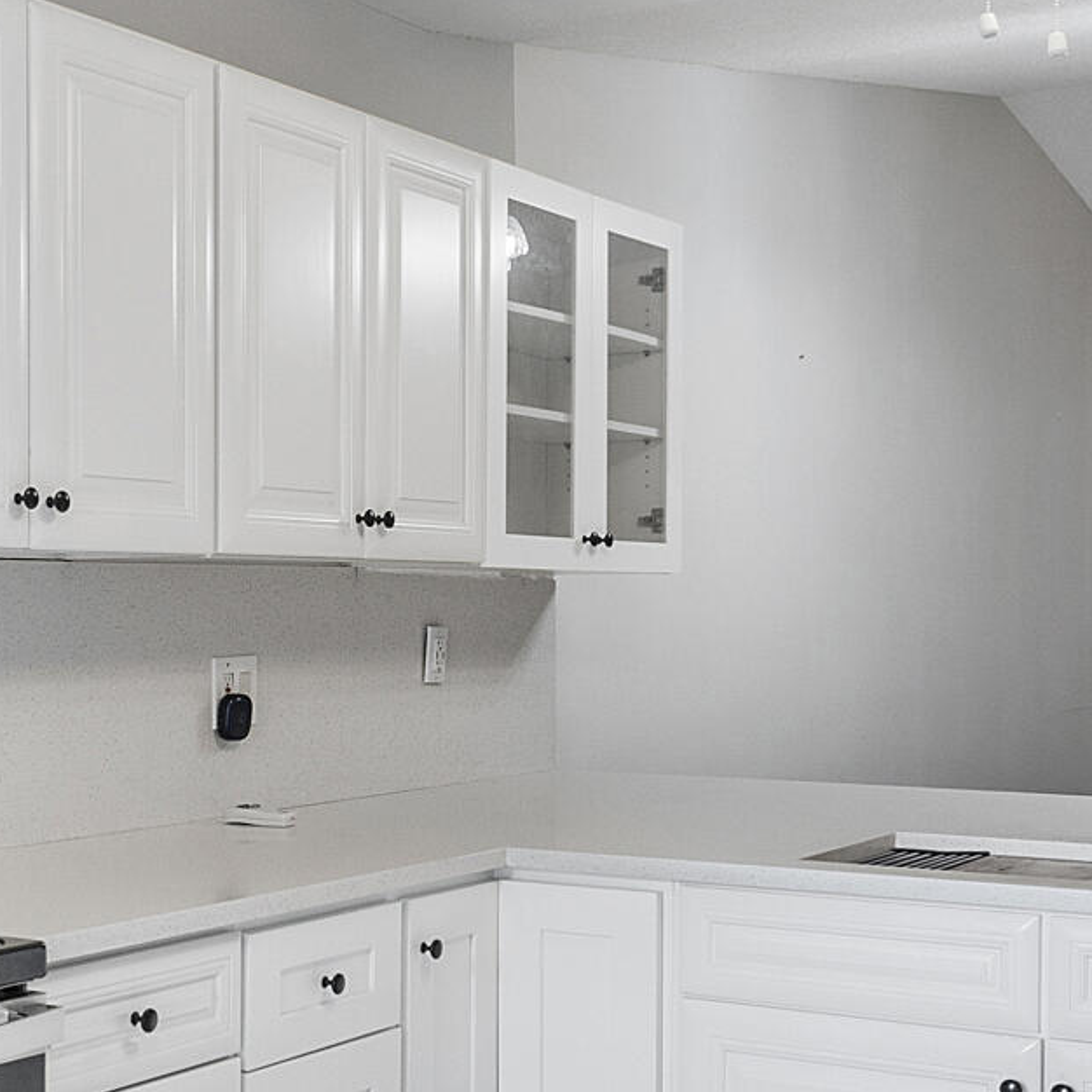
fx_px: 2122
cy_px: 564
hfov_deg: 28.6
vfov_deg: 28.9
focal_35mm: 59
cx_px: 345
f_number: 9
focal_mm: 14.6
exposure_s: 1/25
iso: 500
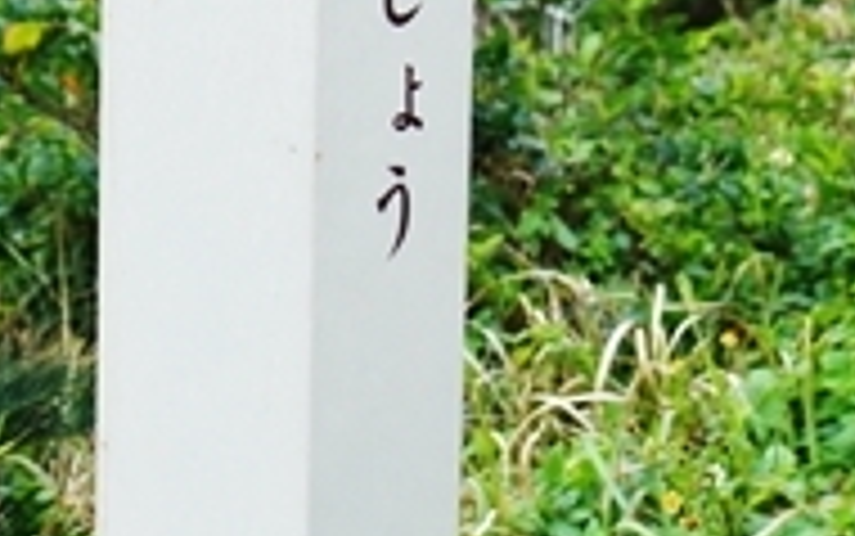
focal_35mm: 154
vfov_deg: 8.5
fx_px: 3591
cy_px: 248
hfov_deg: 13.5
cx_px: 155
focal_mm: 24
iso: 200
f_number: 4
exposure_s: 1/160
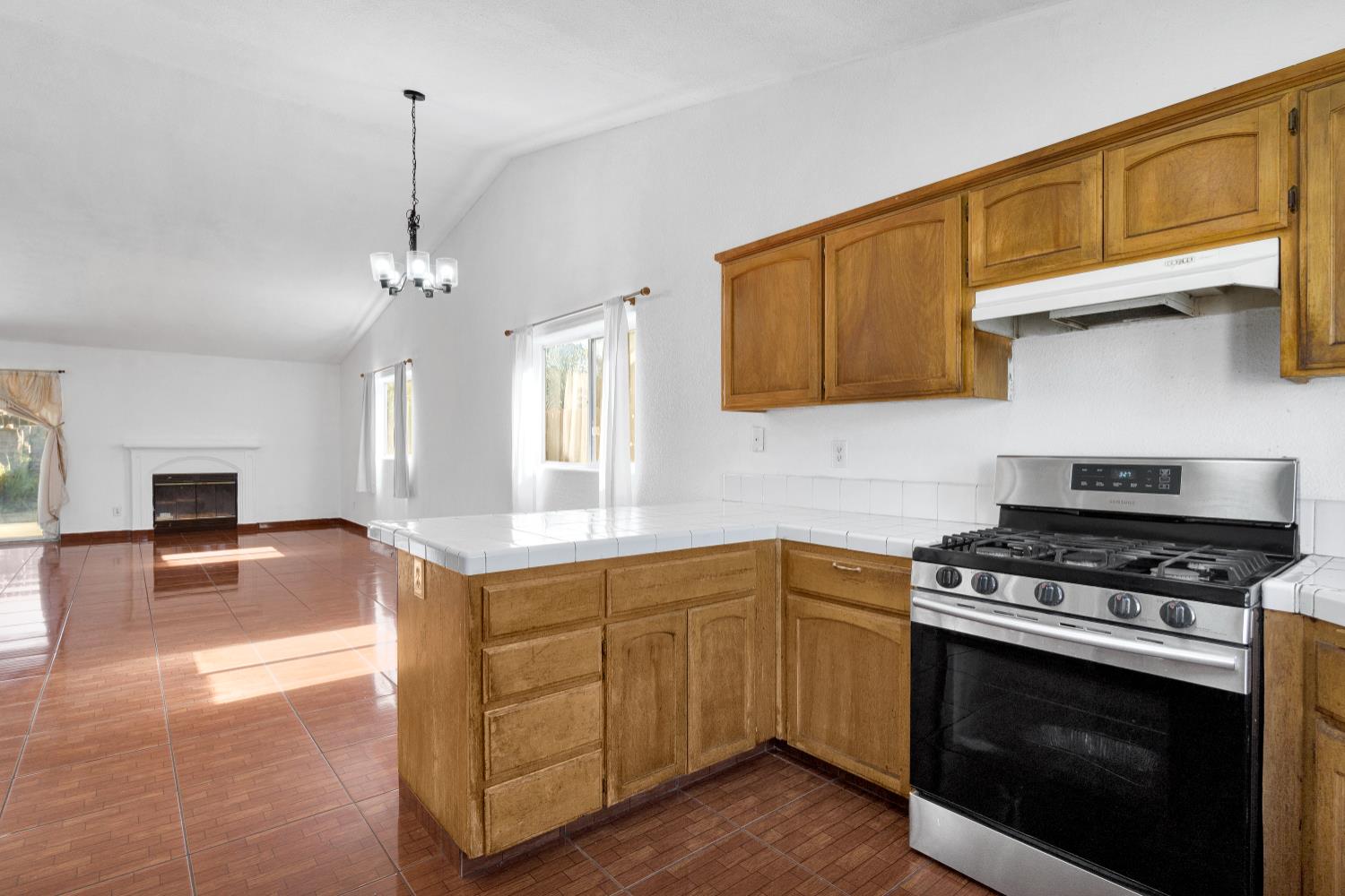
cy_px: 448
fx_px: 560
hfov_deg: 100.4
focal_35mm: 15
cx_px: 672
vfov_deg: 77.3
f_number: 8
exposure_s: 1/30
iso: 320
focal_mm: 10
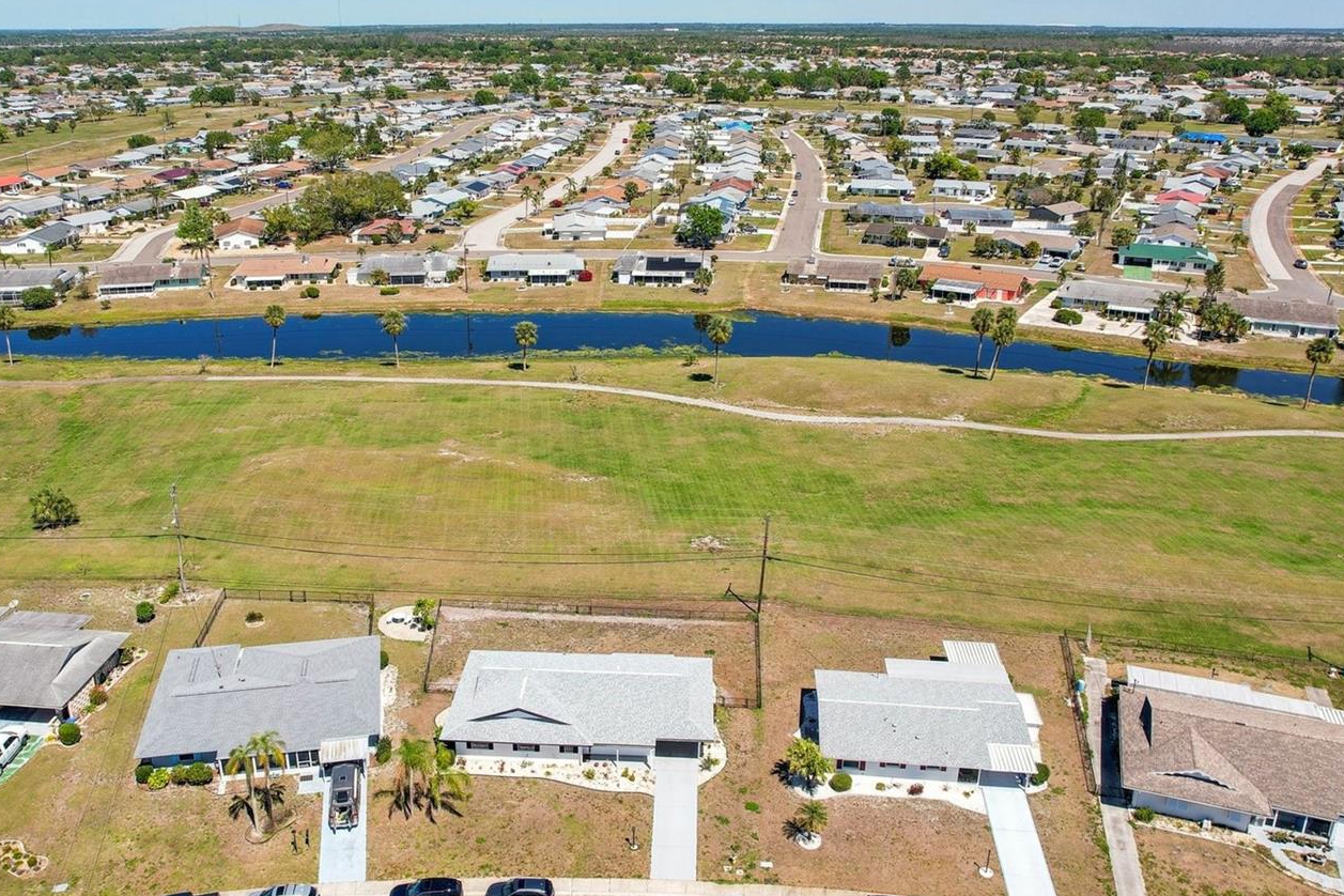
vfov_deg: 46.4
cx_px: 622
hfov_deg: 65.4
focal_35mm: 28
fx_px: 1045
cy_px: 421
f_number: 2.8
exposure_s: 1/640
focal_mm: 8.4
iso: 100
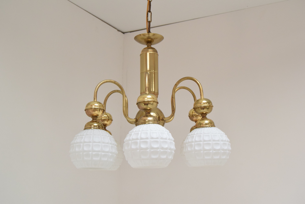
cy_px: 102
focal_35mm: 42
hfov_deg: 46.4
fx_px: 356
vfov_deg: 31.9
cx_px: 152
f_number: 7.1
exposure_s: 1/200
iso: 1600
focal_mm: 28
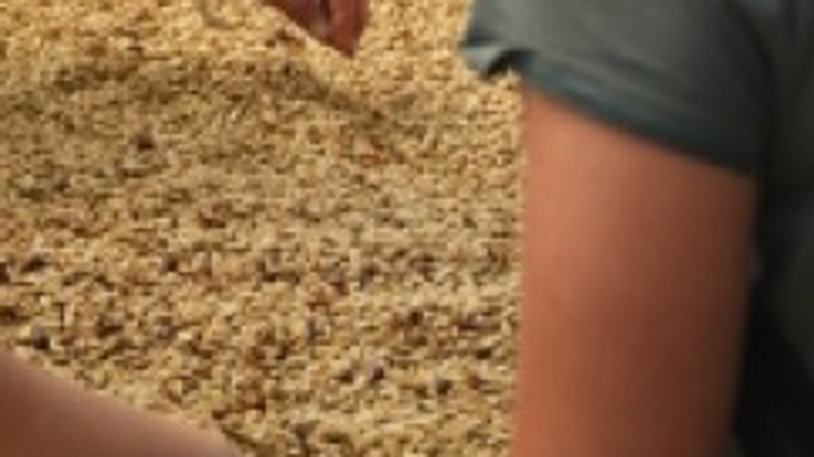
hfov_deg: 11.8
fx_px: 3820
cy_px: -642
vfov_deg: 6.5
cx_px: -274
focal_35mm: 177
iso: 100
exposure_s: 1/200
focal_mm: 32
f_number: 2.8
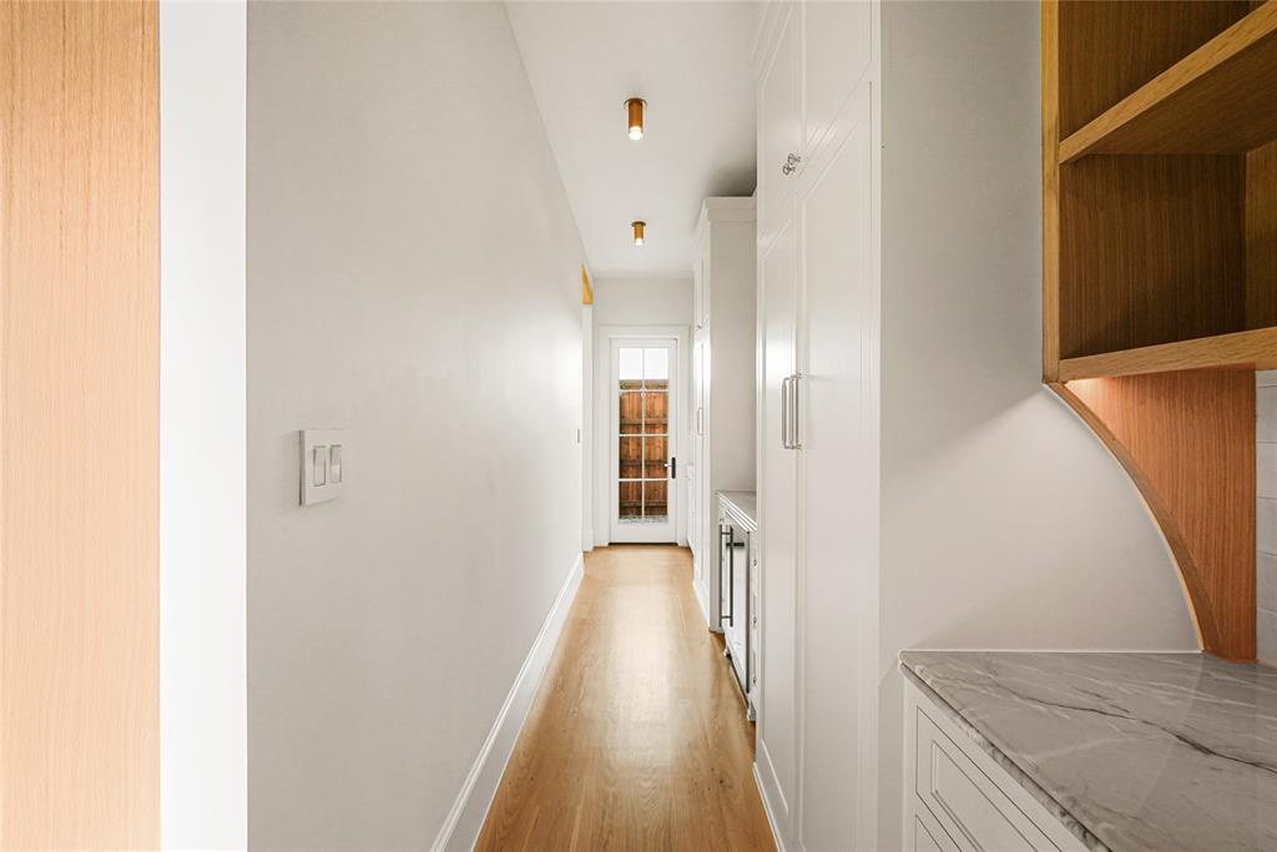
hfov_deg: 104.2
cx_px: 638
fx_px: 497
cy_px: 426
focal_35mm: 14
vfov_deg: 81.2
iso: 1600
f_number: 8
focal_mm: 14
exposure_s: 1/30
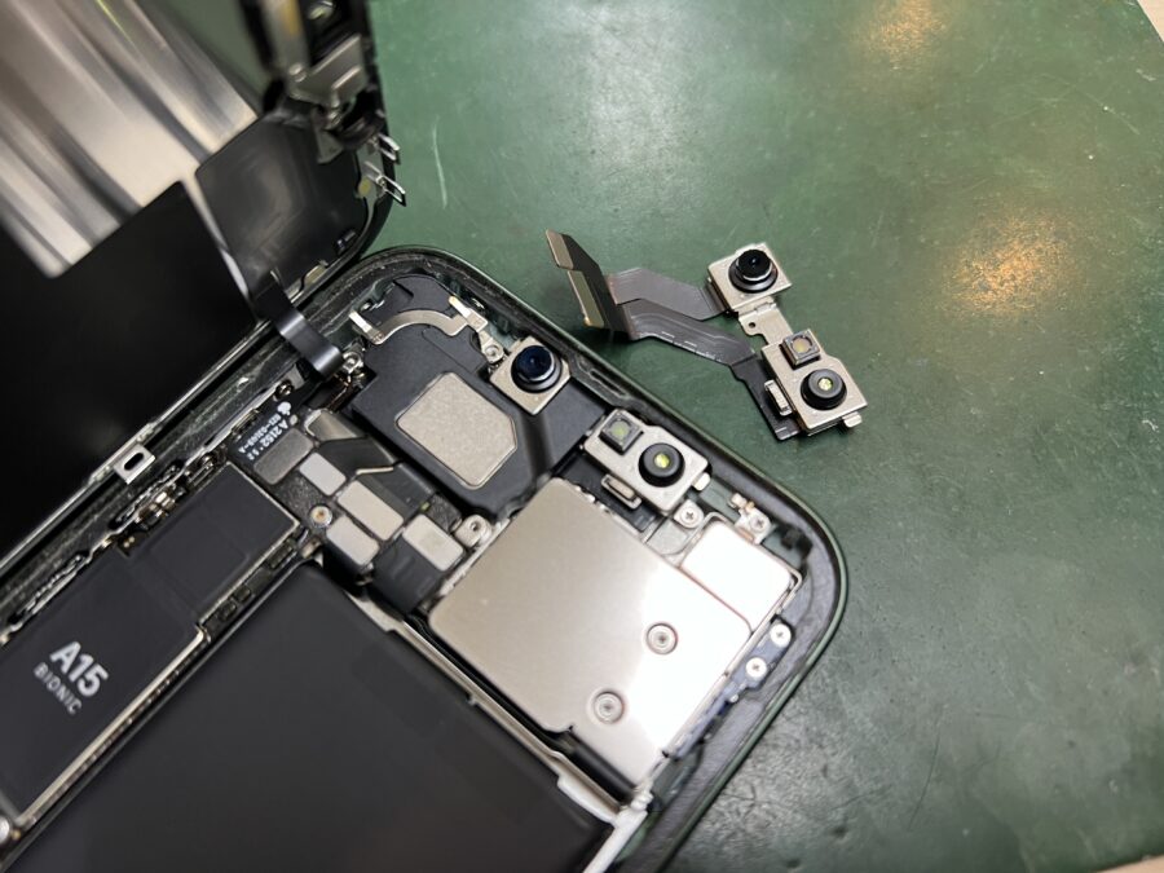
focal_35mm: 26
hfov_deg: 67.3
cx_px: 582
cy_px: 436
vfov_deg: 53.1
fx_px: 874
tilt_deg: -63.7
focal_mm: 5.7
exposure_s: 1/50
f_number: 1.5
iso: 100
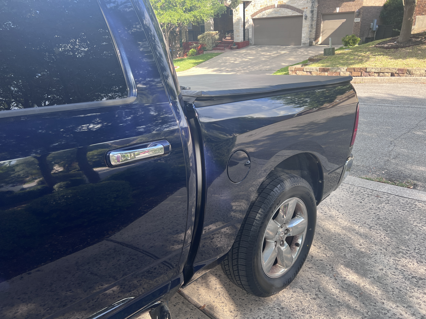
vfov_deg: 53.1
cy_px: 160
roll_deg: +2.4
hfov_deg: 67.3
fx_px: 320
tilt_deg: -24.1
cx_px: 213
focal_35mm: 26
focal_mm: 5.7
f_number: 1.5
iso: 50
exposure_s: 1/346
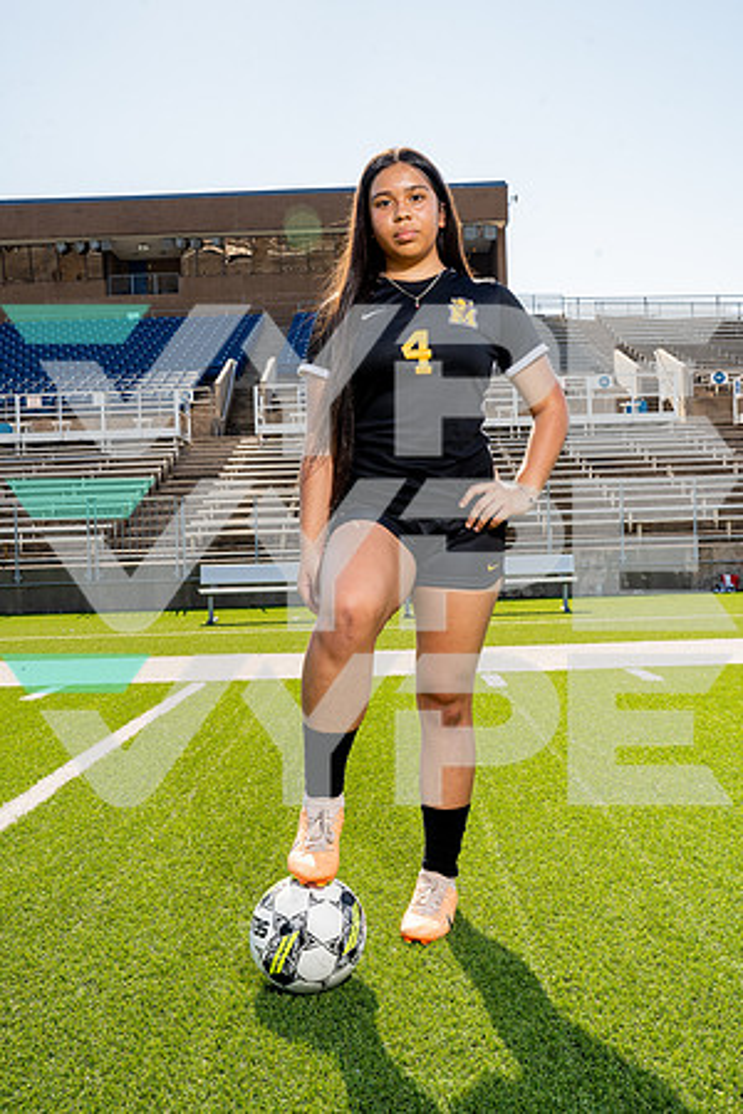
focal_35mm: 35
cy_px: 557
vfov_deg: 54.4
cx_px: 372
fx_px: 1083
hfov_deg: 37.9
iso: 320
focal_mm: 35
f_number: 11
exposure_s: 1/250
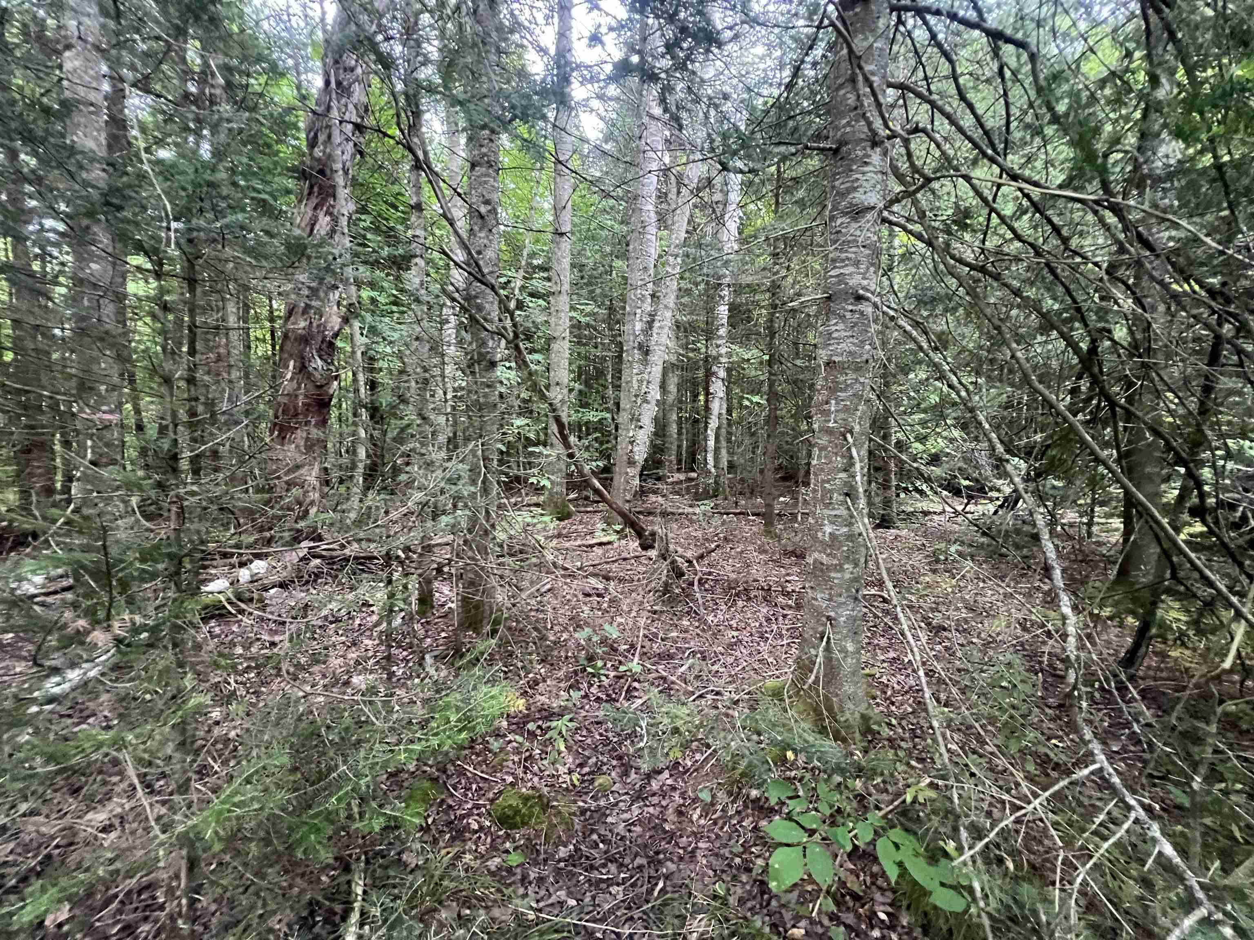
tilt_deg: -5.2
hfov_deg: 106.2
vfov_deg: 89.9
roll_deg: +0.5
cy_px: 470
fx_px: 471
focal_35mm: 13
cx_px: 627
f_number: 1.8
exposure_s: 1/60
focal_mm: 1.57
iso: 800
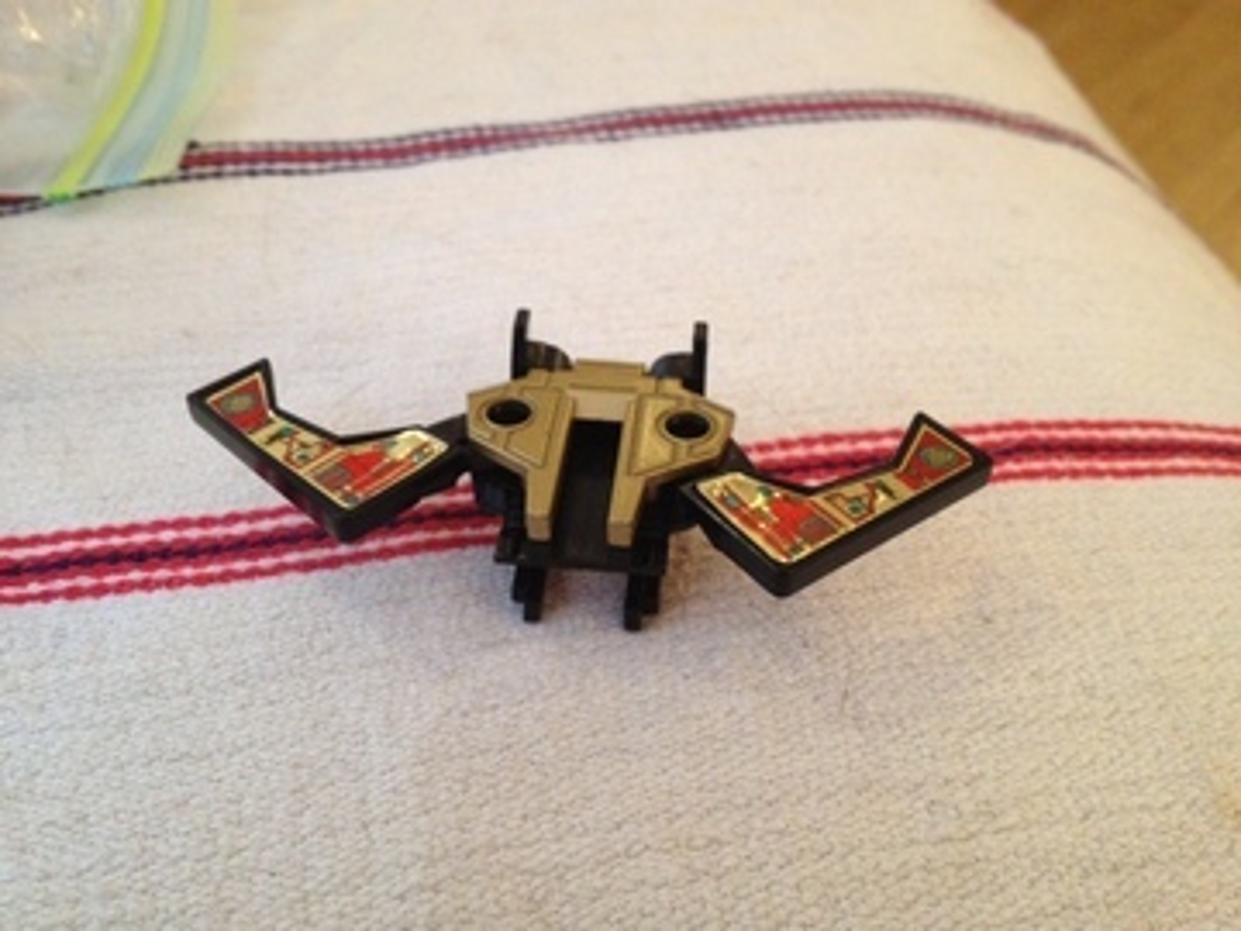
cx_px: 620
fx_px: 1255
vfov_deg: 40.7
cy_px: 466
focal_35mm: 35
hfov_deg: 52.6
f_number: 2.4
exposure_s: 1/20
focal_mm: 4.28
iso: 320
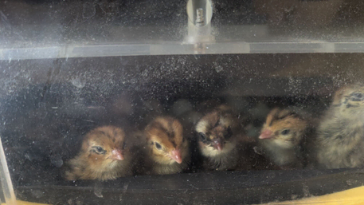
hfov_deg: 67.9
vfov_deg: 40.9
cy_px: 138
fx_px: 270
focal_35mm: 28
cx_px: 186
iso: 245
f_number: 1.89
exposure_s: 1/100
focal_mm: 5.43
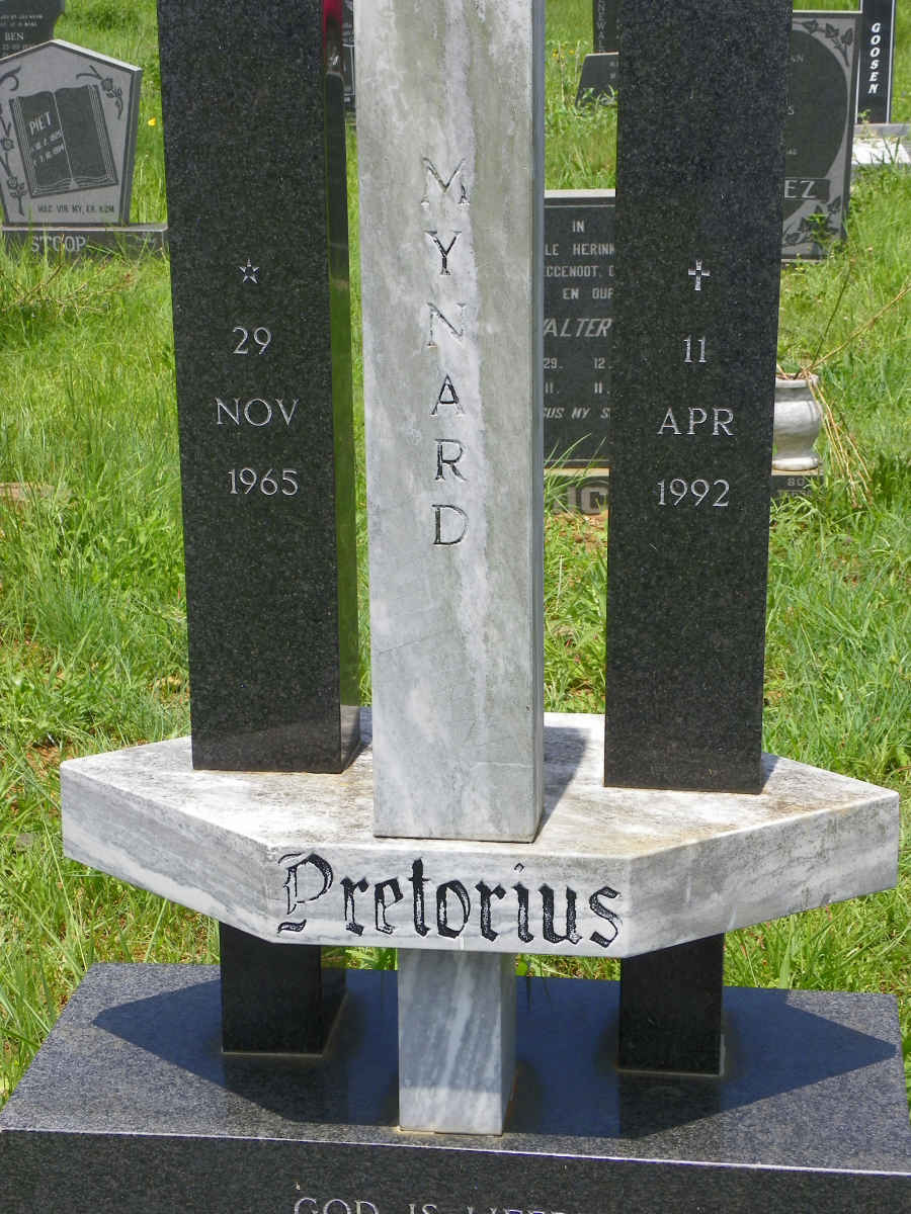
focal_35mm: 73
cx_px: 456
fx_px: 2562
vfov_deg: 26.7
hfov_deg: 20.2
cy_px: 607
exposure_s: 1/250
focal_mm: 13
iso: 64
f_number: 5
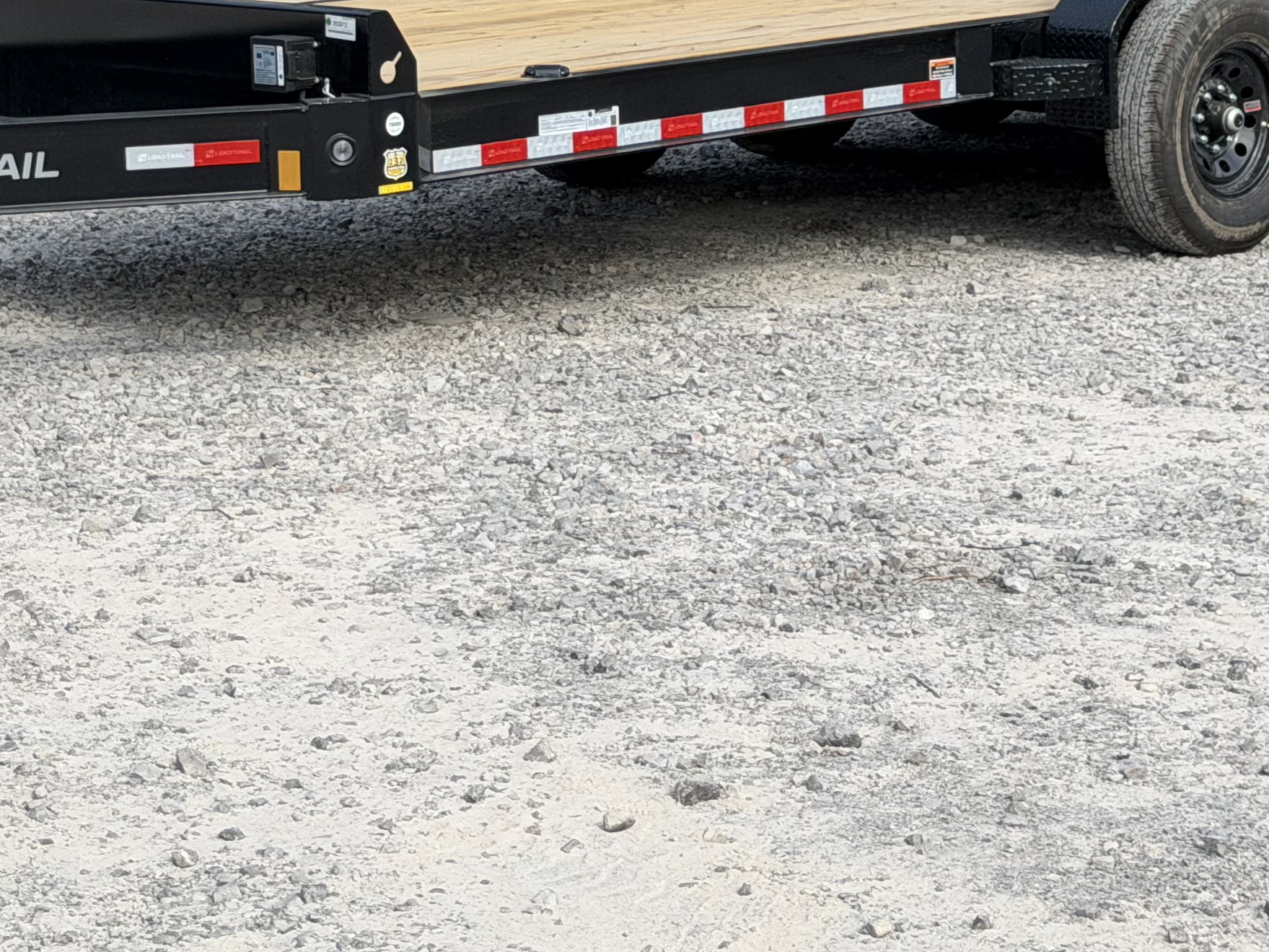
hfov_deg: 17.9
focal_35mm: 110
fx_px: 4033
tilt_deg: -3.1
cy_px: 63
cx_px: 680
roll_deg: +0.1
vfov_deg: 13.3
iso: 80
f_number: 1.78
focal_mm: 6.76
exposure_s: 1/3378
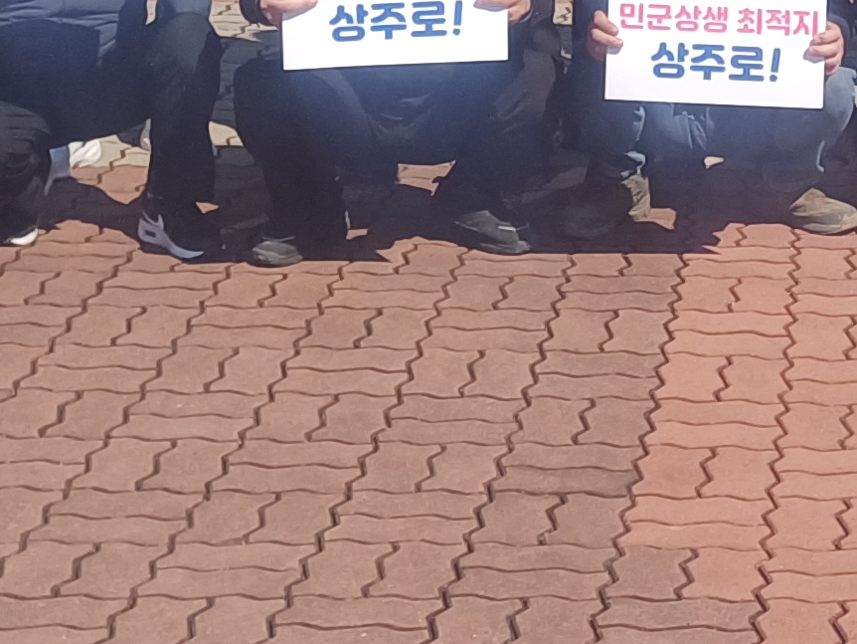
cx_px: 774
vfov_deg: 11.9
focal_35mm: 116
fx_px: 2873
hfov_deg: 16.7
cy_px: -473
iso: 50
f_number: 1.8
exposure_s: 1/1353
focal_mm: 4.65
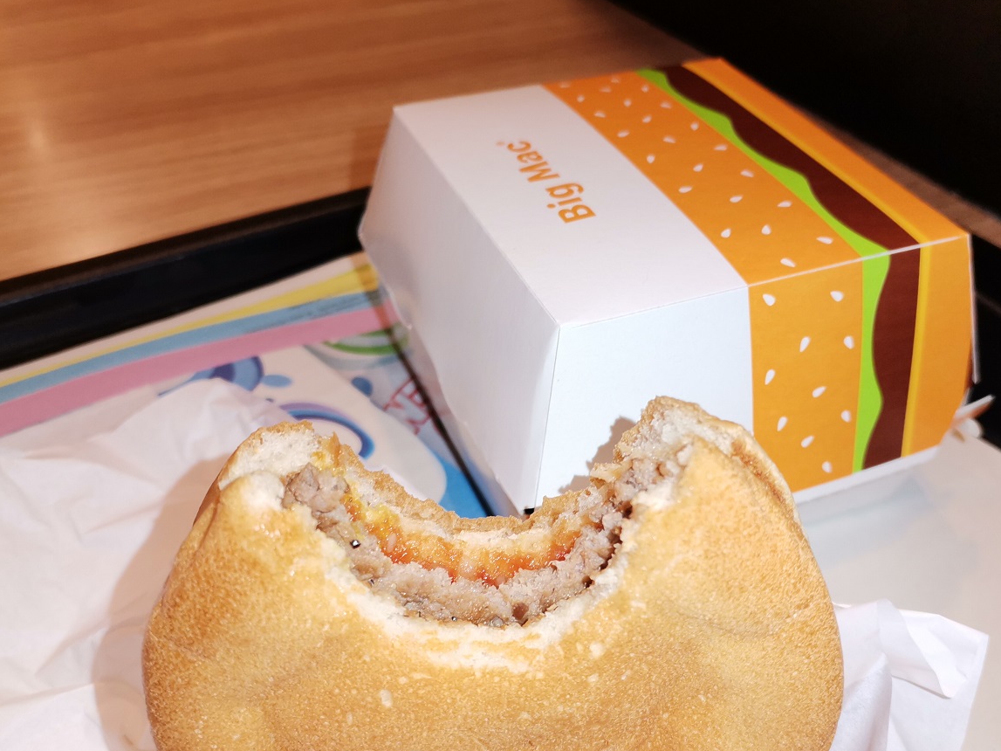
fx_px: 983
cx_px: 541
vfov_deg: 41.6
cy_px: 445
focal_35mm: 34
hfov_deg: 53.9
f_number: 1.8
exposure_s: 1/100
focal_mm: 4.75
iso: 80
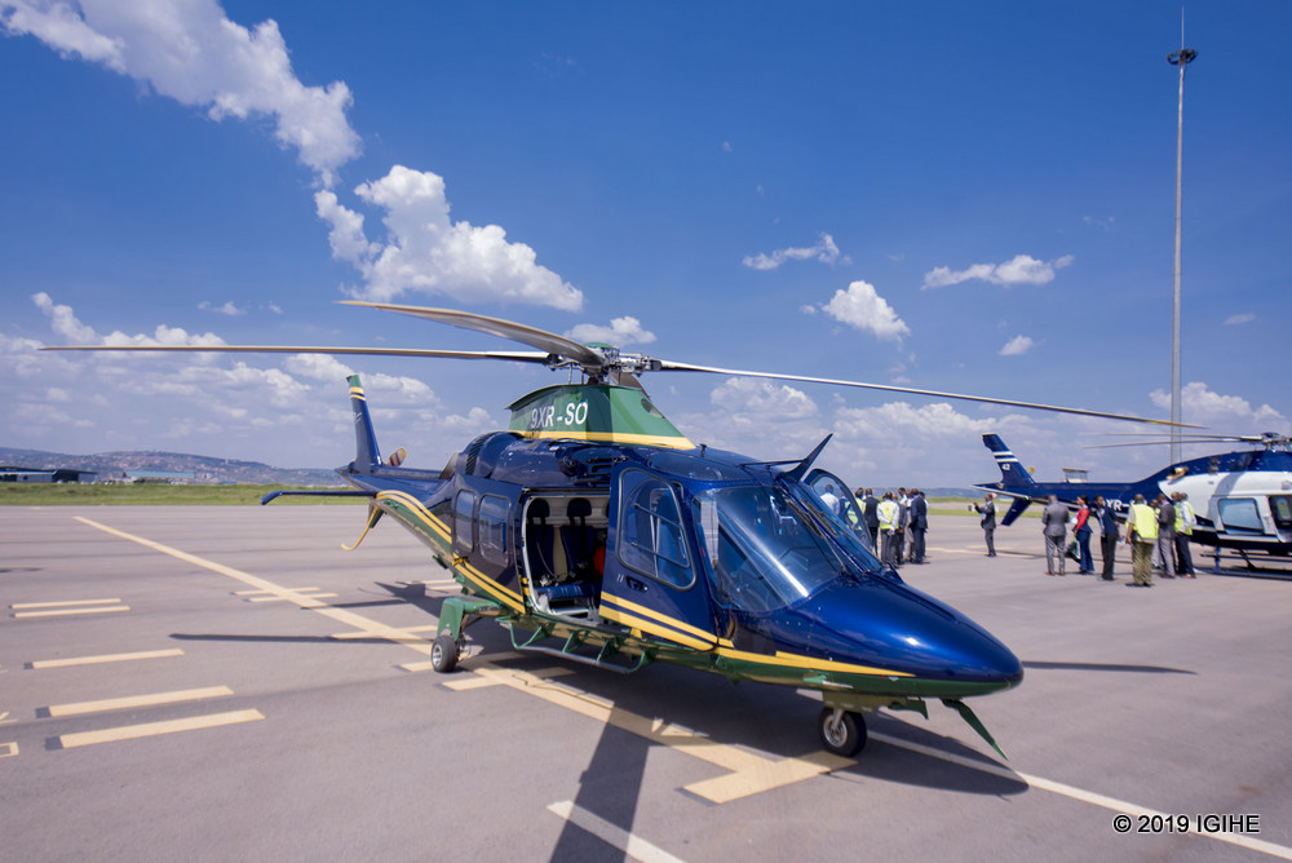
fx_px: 862
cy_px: 432
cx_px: 646
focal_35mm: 24
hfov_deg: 73.7
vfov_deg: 53.2
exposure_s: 1/1000
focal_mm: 24
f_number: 3.5
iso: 125
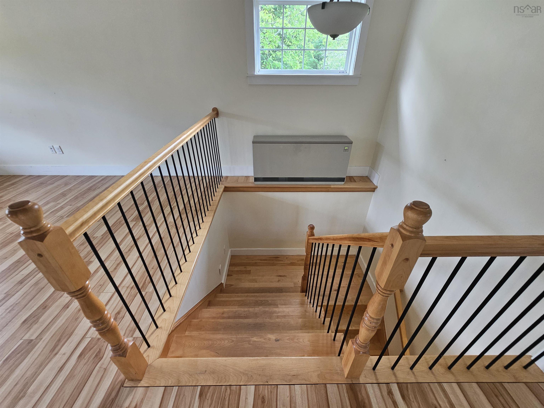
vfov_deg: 89.9
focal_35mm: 13
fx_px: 204
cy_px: 204
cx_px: 272
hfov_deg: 106.2
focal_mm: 2.2
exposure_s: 1/60
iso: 200
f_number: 2.2
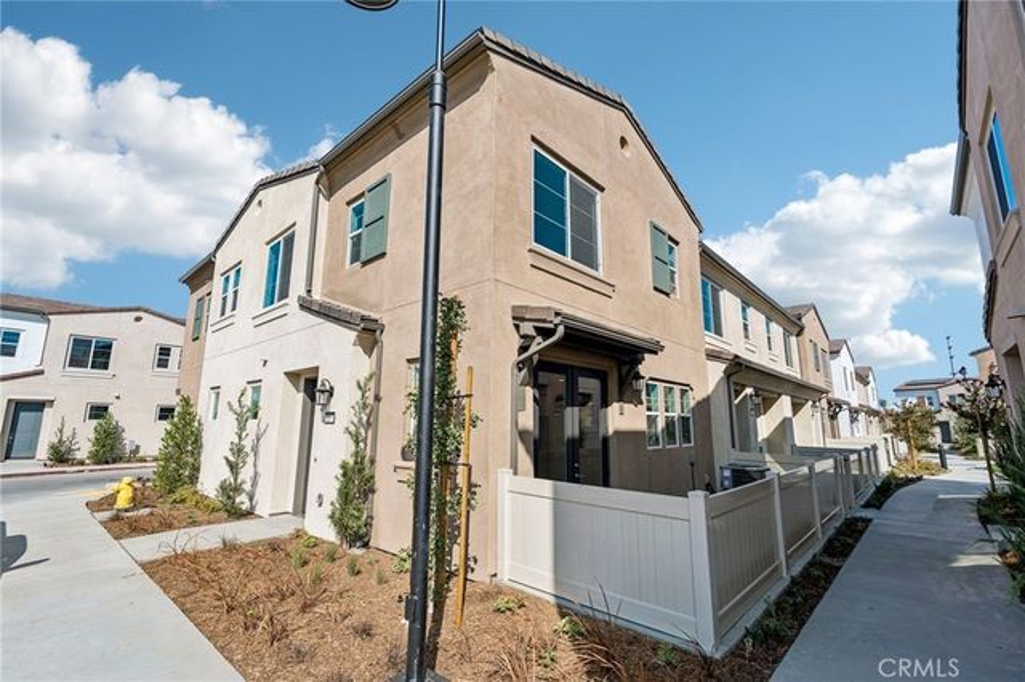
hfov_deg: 95.0
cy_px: 341
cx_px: 512
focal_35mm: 16
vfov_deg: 72.0
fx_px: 470
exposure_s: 1/1000
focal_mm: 16.5
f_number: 6.3
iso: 125
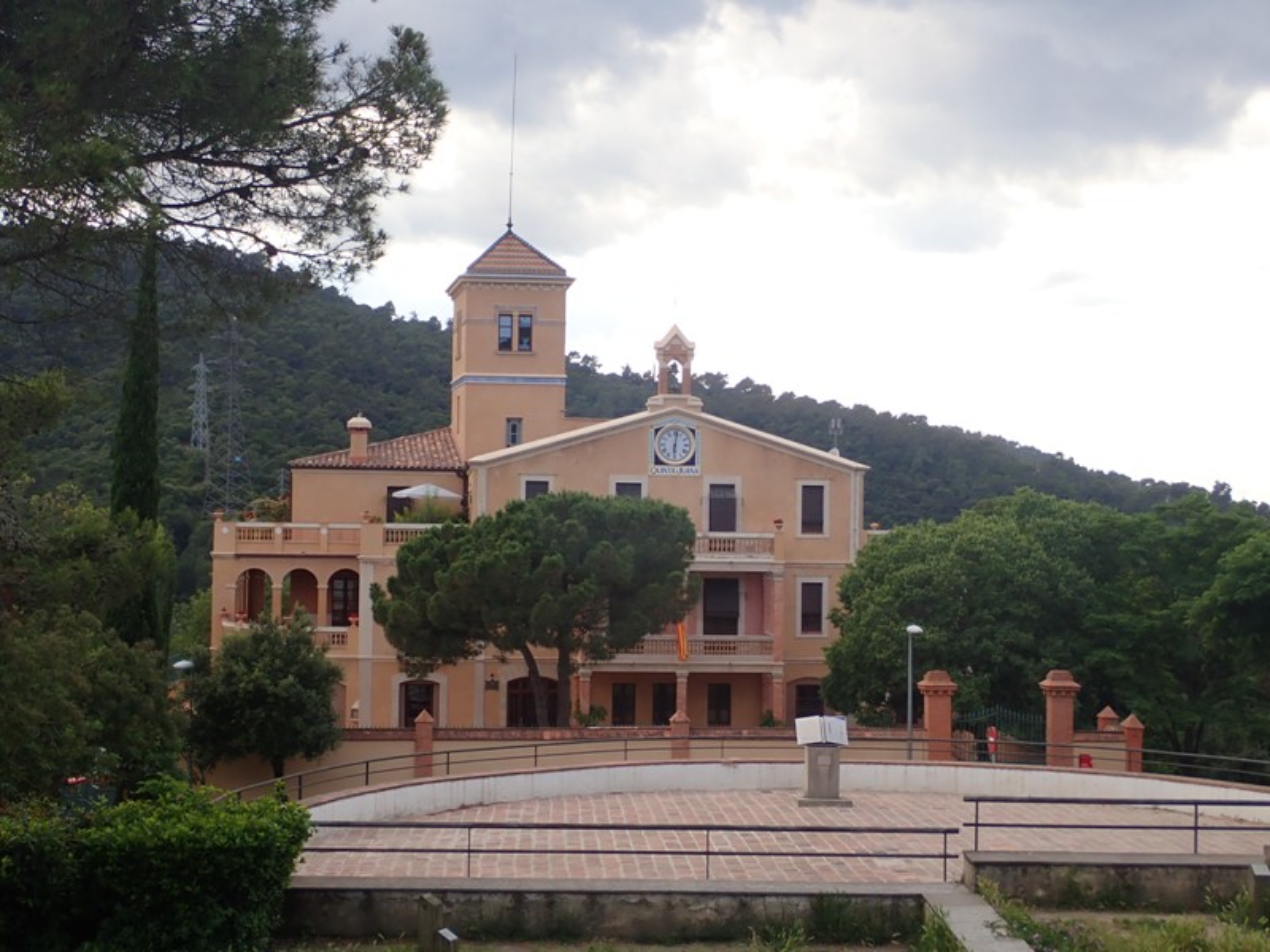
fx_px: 1798
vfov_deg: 29.7
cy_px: 476
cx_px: 635
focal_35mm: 49
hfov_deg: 38.9
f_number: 4.5
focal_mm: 8.99
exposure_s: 1/200
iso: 100
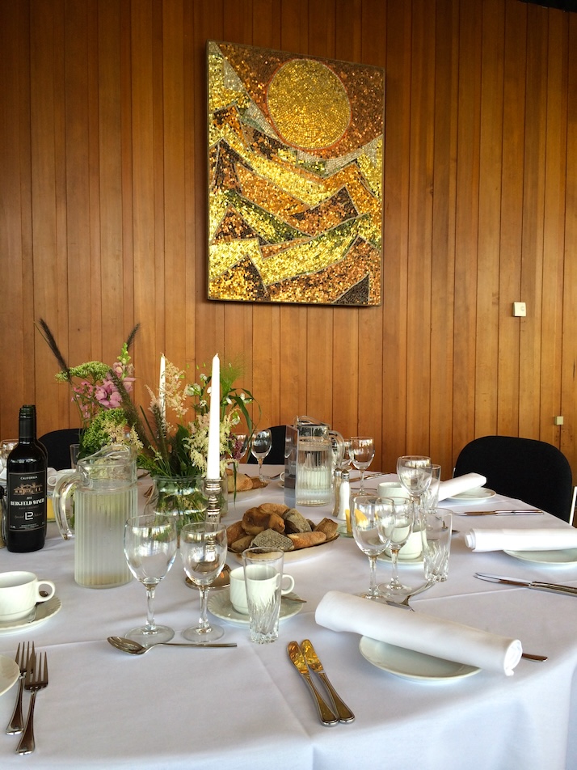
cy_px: 385
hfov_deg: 46.8
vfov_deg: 60.0
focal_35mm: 30
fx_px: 667
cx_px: 288
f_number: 2.2
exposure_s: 1/120
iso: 40
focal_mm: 4.12
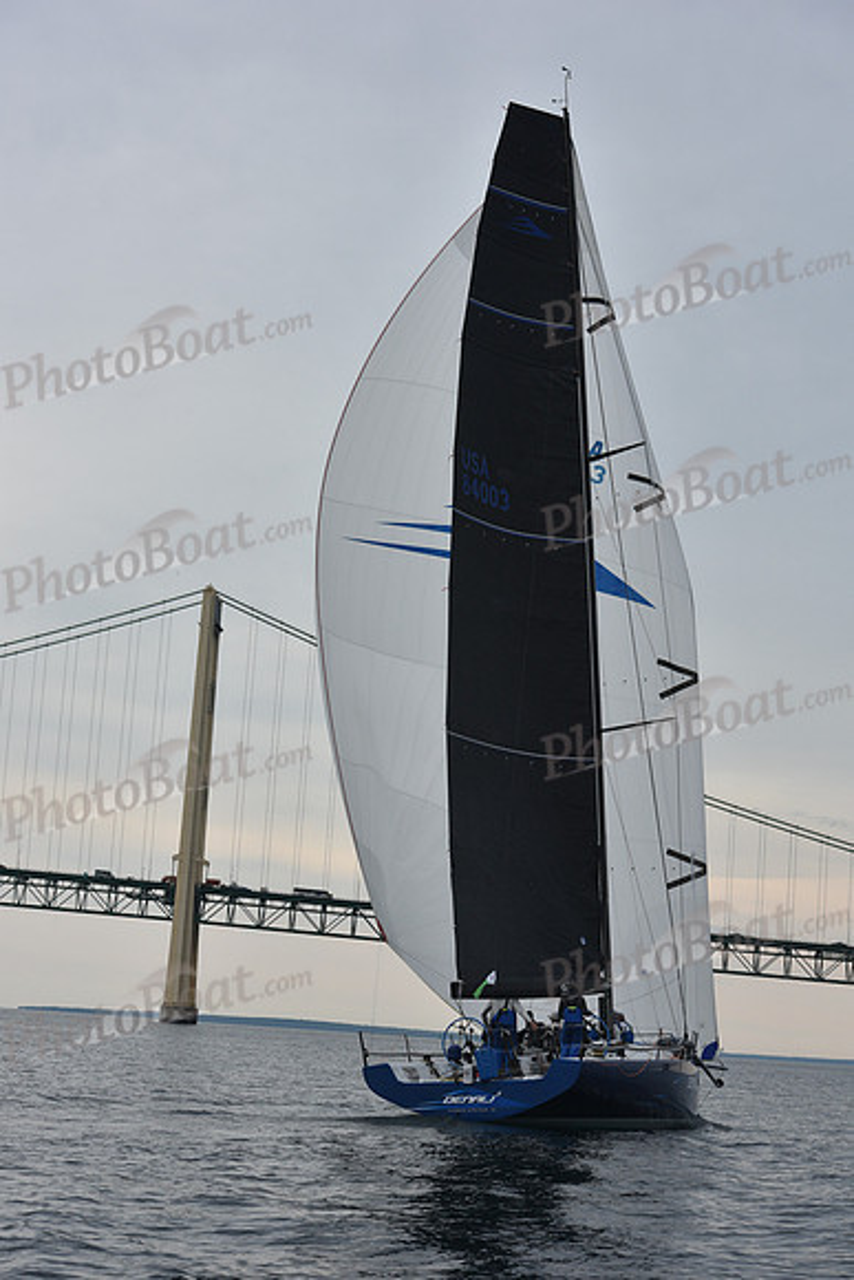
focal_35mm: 70
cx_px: 427
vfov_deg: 28.8
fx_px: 2489
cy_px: 640
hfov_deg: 19.5
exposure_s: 1/800
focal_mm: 70
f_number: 8
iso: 250
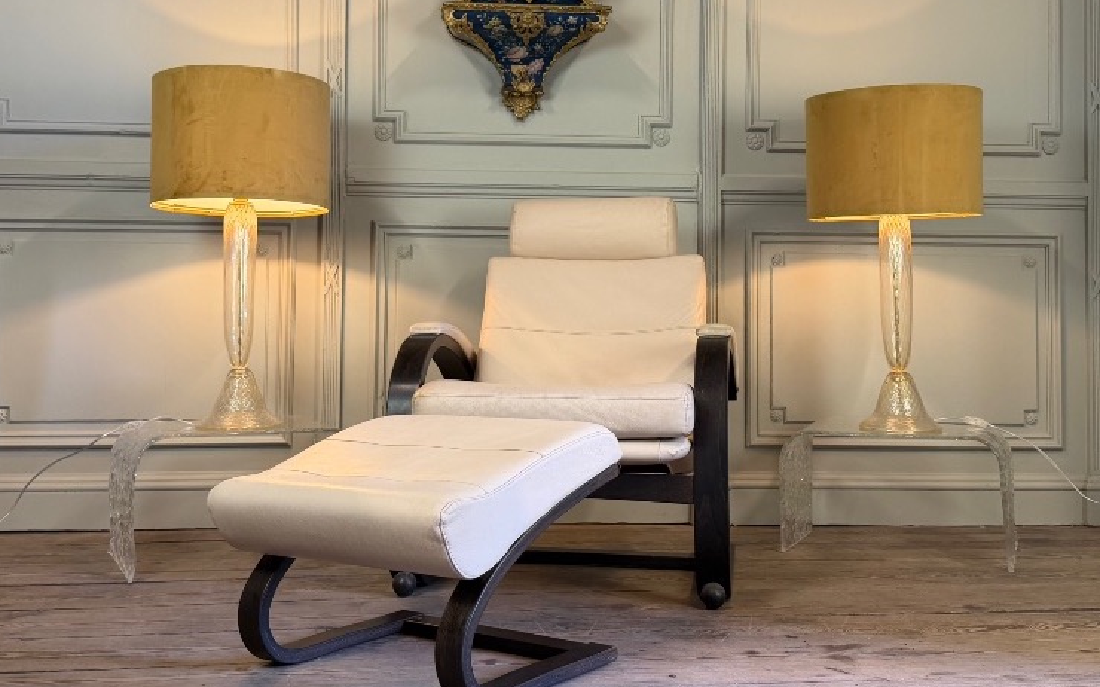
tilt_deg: +2.1
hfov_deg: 70.4
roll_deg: +0.0
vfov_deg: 47.6
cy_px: 333
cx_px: 549
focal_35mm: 26
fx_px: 779
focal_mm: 6.76
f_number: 1.78
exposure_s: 1/50
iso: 160
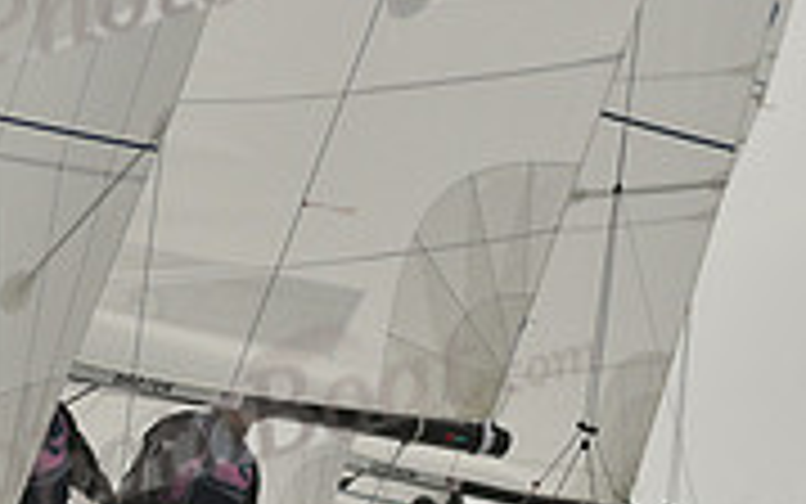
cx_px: -266
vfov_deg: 2.0
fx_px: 14480
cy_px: 250
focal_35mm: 659
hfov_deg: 3.2
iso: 400
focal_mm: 200
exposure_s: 1/1250
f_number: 6.3
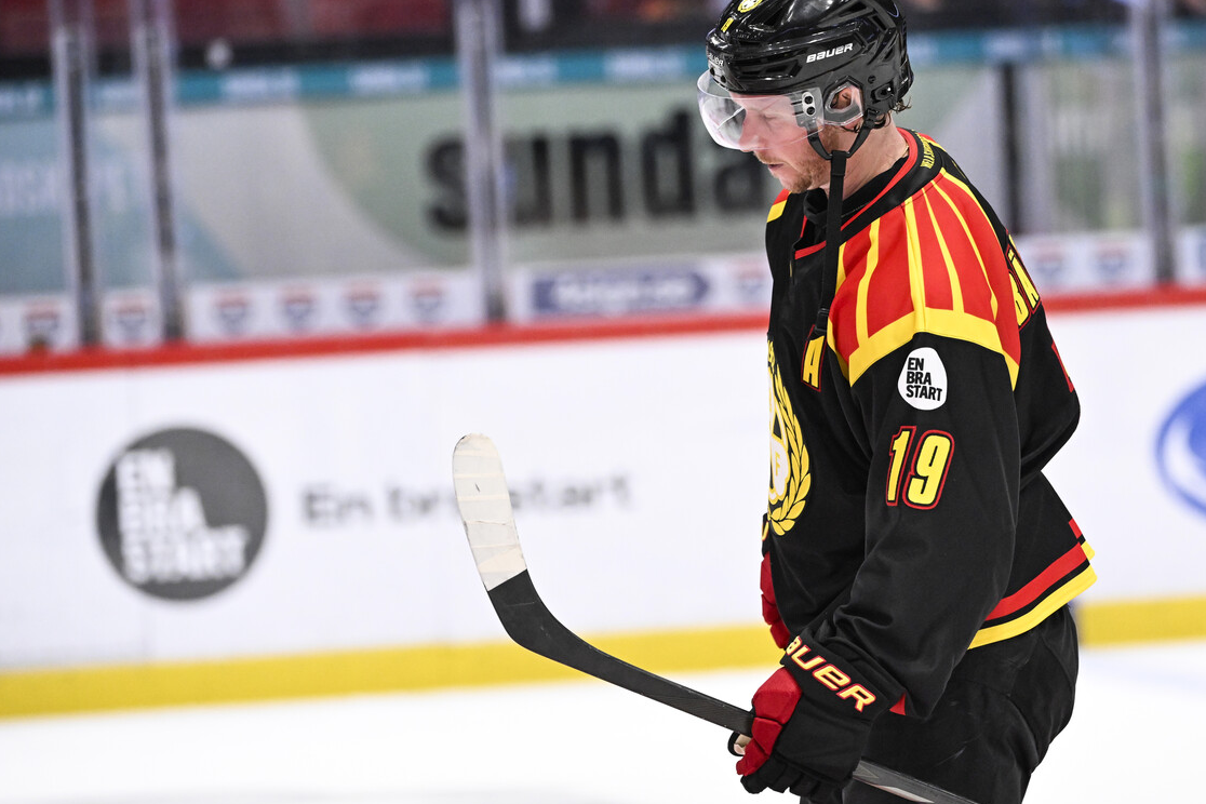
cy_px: 324
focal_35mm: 301
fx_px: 10083
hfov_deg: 6.8
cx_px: 758
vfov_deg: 4.6
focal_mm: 210
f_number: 4
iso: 4000
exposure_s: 1/800
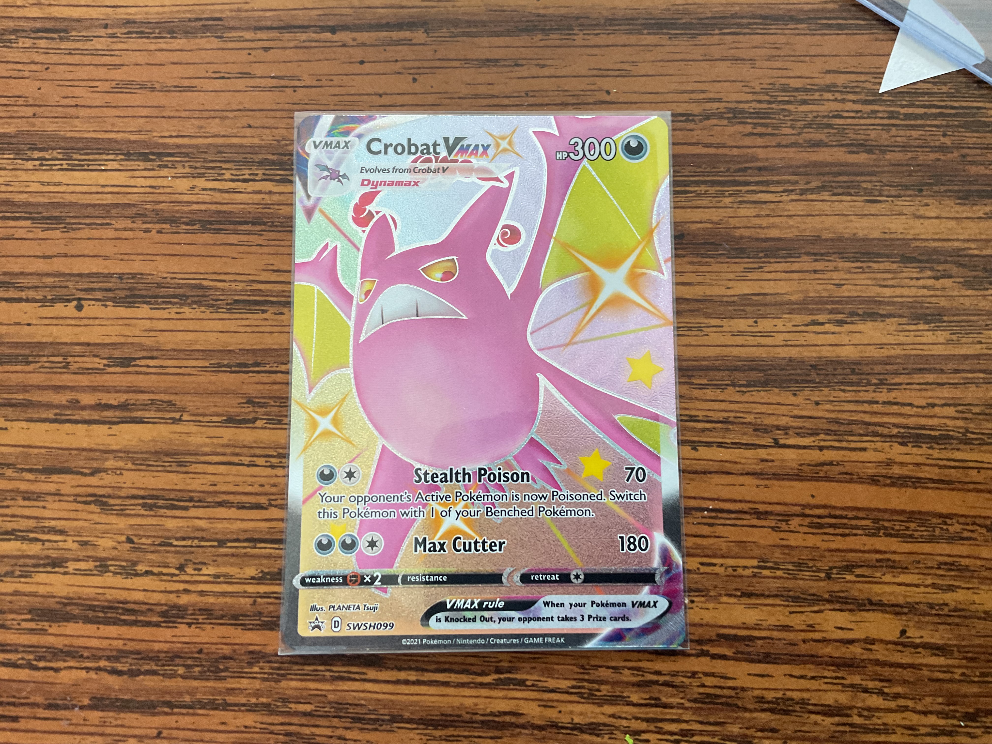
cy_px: 372
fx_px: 831
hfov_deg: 61.7
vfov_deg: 48.2
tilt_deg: -81.9
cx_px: 496
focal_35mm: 29
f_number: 1.8
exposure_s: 1/60
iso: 80
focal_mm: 3
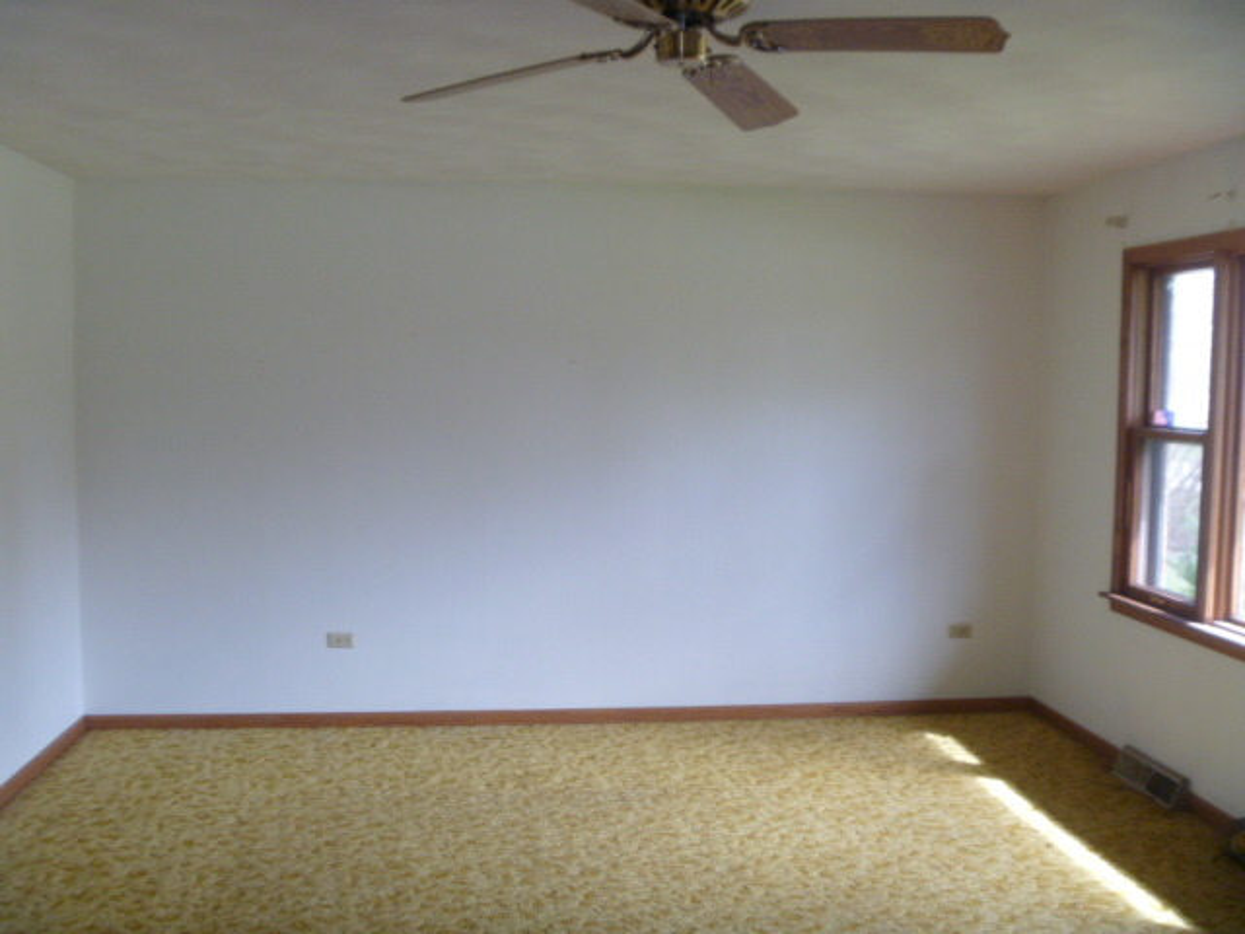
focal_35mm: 35
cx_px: 622
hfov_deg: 52.6
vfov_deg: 40.7
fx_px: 1259
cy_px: 467
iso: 125
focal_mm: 6.3
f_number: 3.5
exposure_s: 1/30
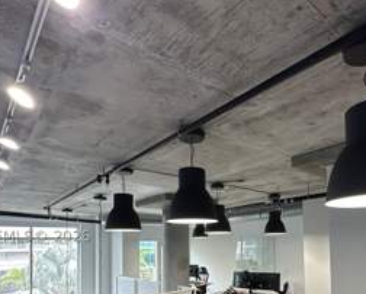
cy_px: 236
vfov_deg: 51.5
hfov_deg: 65.2
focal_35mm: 26
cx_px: 224
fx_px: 282
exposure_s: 1/120
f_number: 2.2
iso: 250
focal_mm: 2.22
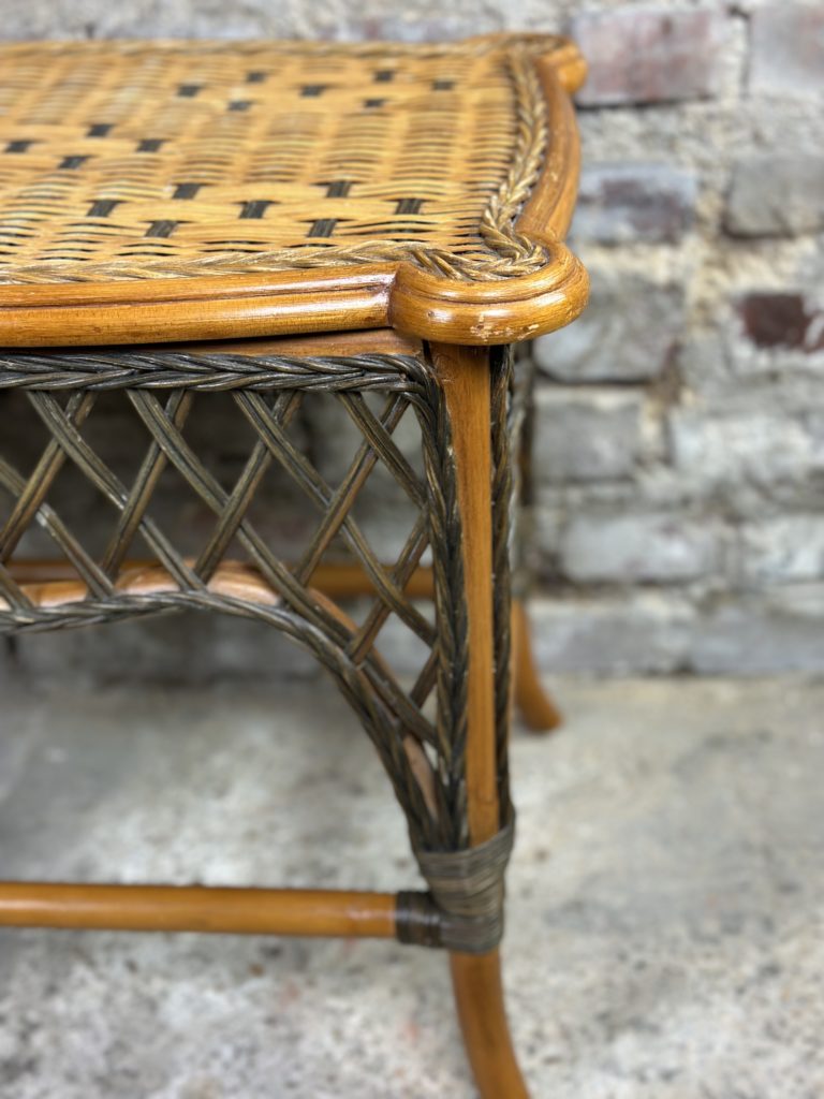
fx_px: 1523
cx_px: 412
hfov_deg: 30.3
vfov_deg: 39.7
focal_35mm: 48
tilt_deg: -30.3
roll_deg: +3.4
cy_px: 550
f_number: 1.78
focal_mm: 6.86
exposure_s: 1/50
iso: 100
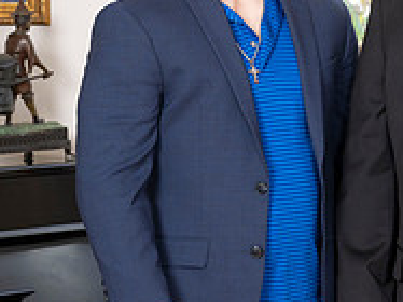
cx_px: 522
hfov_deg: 8.7
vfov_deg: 6.6
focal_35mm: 224
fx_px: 2606
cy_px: 72
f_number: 8
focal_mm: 75
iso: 320
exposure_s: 1/80
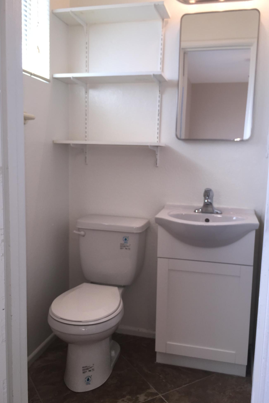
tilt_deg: -8.6
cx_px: 138
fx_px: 347
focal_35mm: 31
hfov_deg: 42.3
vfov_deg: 60.3
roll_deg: -1.8
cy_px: 205
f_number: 2.2
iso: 32
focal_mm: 4.15
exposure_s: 1/69
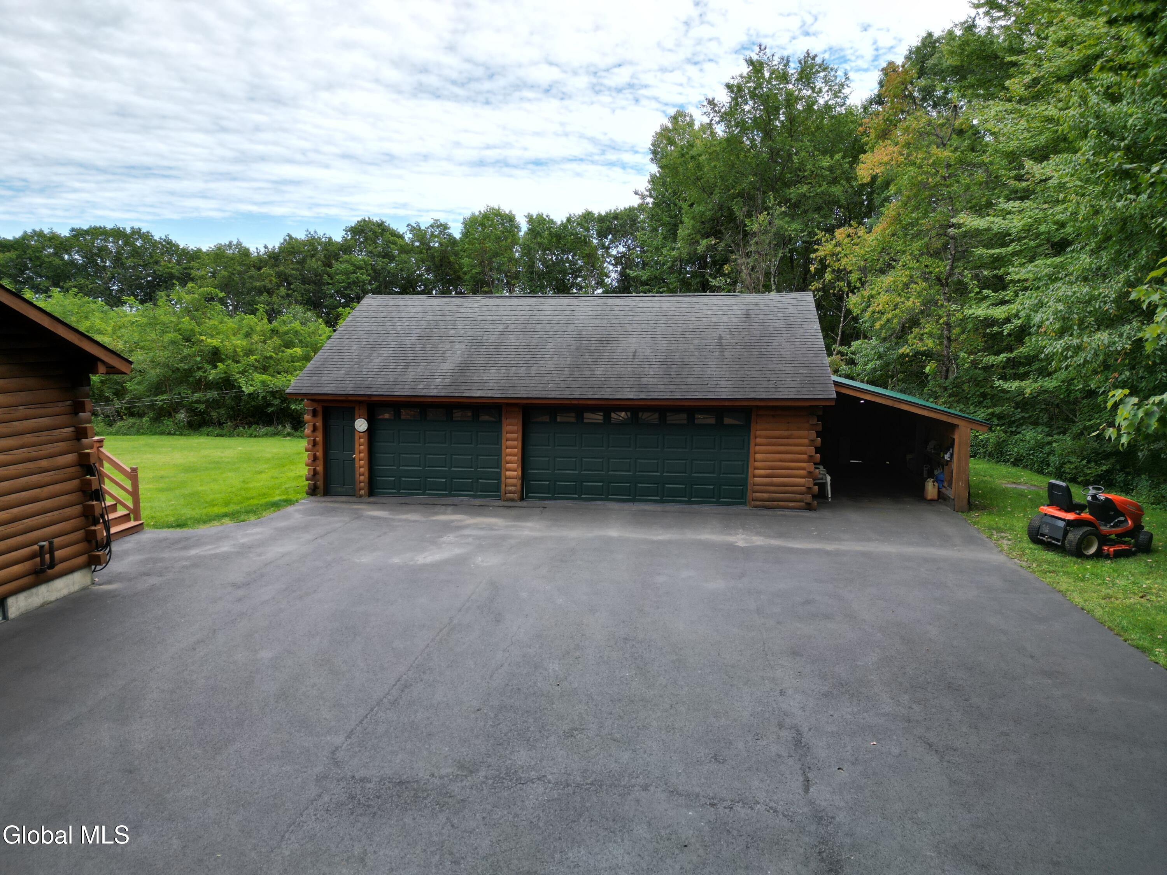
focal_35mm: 24
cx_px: 584
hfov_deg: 71.6
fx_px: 809
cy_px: 438
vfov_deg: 56.8
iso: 110
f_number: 1.7
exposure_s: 1/1250
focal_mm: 6.72
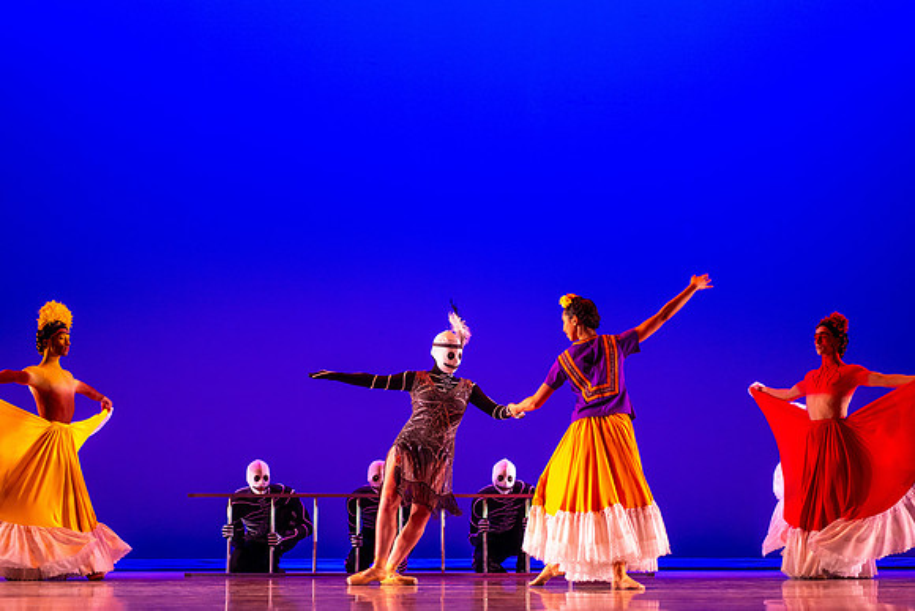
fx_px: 1398
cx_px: 458
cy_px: 306
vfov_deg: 24.6
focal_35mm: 55
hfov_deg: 36.2
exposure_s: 1/200
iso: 1000
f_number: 1.8
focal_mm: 55
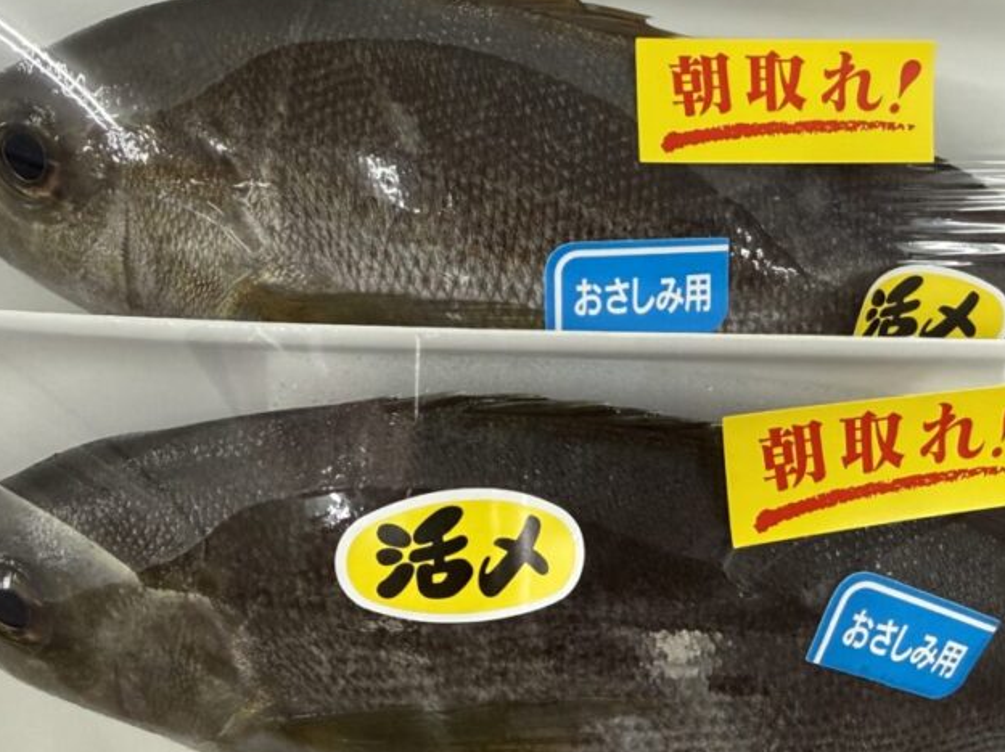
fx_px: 1190
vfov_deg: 35.1
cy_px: 341
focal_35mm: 41
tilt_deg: -79.4
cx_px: 745
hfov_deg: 44.4
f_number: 2.2
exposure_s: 1/120
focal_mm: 2.22
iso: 320
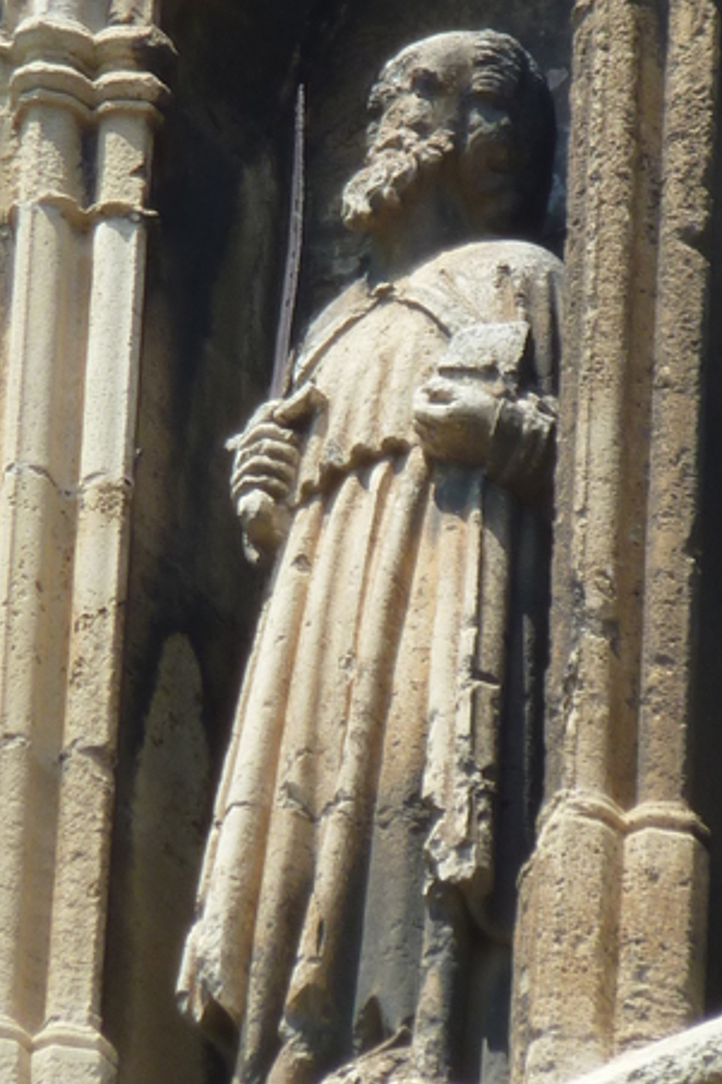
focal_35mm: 828
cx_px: 552
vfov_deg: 2.5
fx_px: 24926
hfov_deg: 1.7
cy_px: 118
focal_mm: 49.2
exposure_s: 1/400
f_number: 4.9
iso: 80
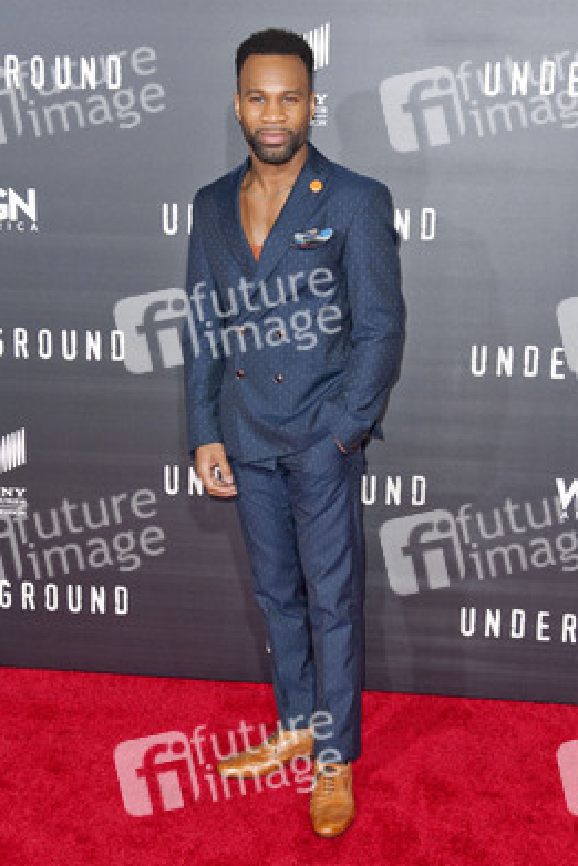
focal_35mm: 43
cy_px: 432
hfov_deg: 31.2
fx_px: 1035
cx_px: 293
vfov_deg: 45.4
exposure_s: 1/400
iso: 800
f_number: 4.5
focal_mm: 42
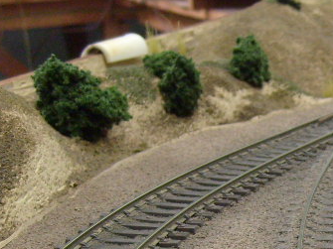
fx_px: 1029
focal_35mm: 107
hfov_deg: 17.0
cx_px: 463
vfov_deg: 13.6
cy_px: 250
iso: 200
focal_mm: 5.8
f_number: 2.8
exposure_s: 1/45
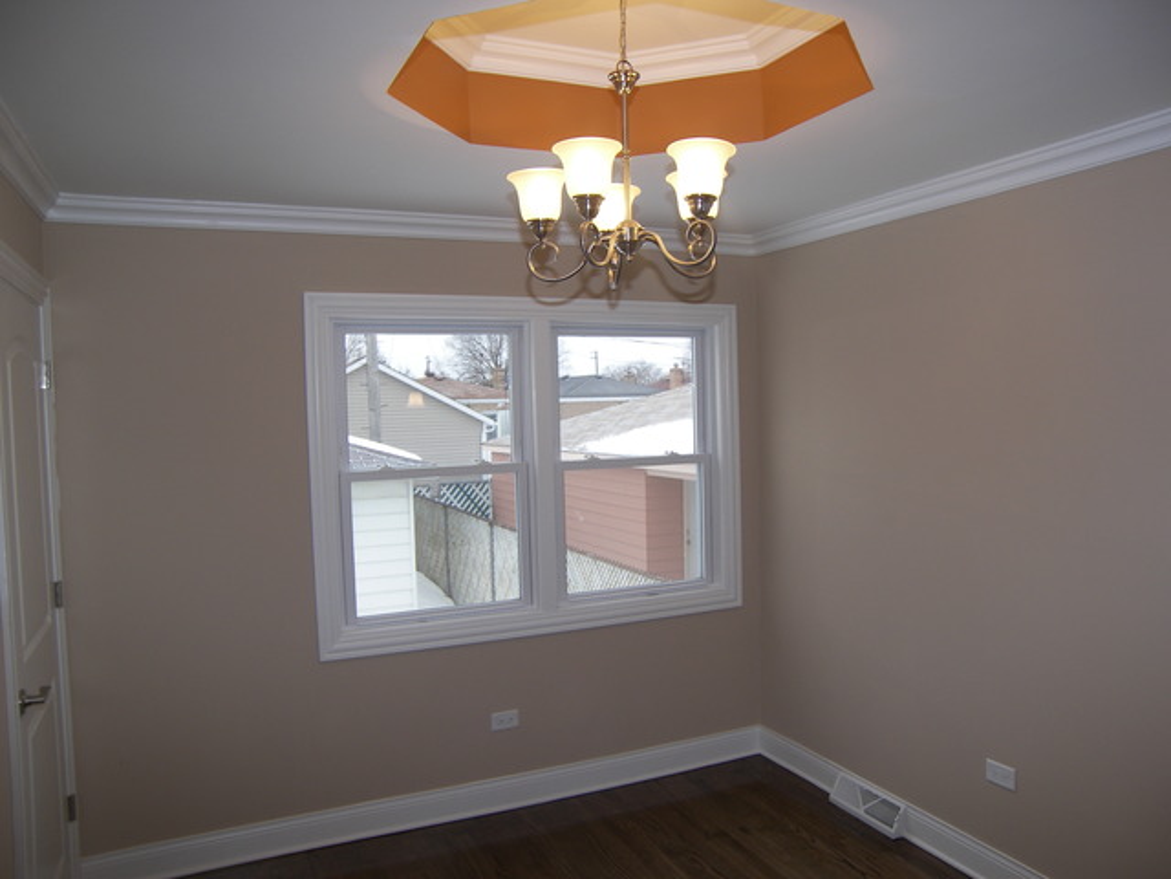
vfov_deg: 54.9
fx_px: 846
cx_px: 586
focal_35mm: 25
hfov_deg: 69.4
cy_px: 440
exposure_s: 1/80
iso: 50
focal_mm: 5.3
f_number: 2.8
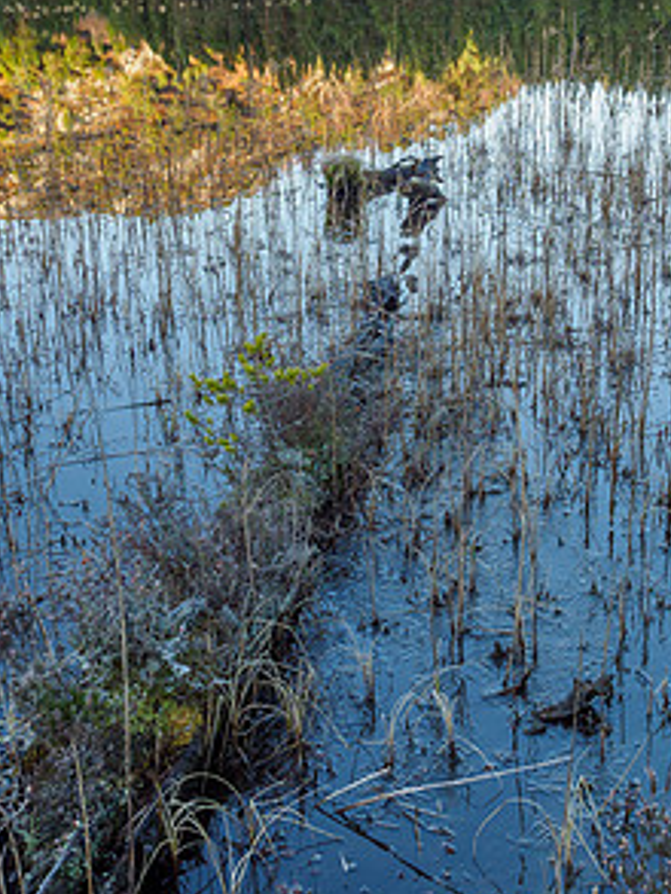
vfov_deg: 42.8
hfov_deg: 33.5
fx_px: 1111
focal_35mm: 43
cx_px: 412
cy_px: 253
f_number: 7.1
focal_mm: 14
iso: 200
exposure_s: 1/15
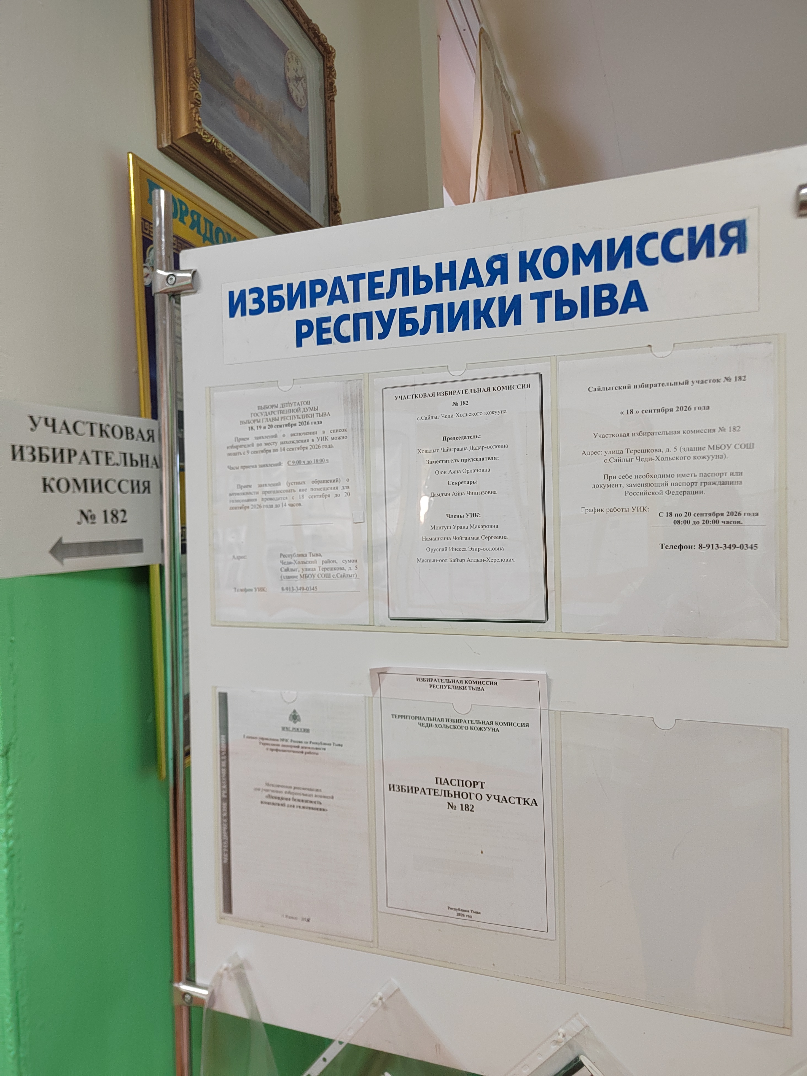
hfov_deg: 58.9
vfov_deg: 73.9
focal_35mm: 23
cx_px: 404
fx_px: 715
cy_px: 538
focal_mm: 5.52
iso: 1694
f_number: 1.9
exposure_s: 1/100
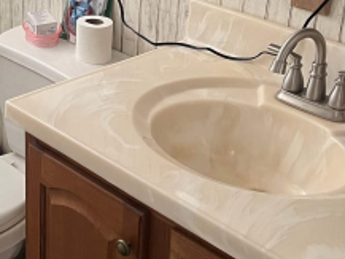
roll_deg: +1.3
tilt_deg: -26.6
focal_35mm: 80
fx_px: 798
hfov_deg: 23.7
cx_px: 31
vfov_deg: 18.4
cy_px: 95
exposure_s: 1/60
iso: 250
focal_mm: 5.7
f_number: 1.5
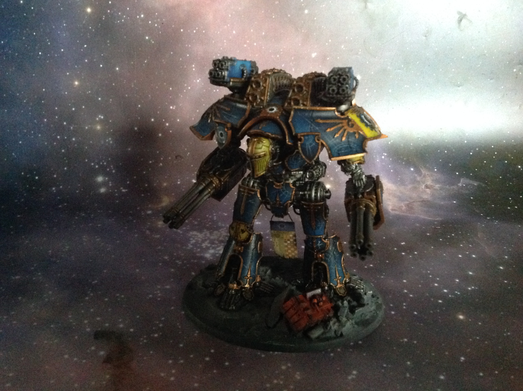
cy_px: 196
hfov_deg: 52.7
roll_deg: -0.5
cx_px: 262
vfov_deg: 40.6
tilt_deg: -21.7
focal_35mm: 35
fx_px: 528
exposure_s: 1/15
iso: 800
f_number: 2.4
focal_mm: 4.28
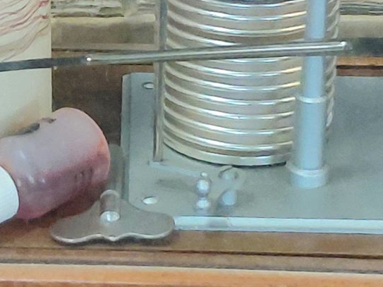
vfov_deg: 15.7
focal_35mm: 94
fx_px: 1040
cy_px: 120
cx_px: 116
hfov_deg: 20.8
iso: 400
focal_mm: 4.69
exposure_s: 1/50.3
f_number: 1.8
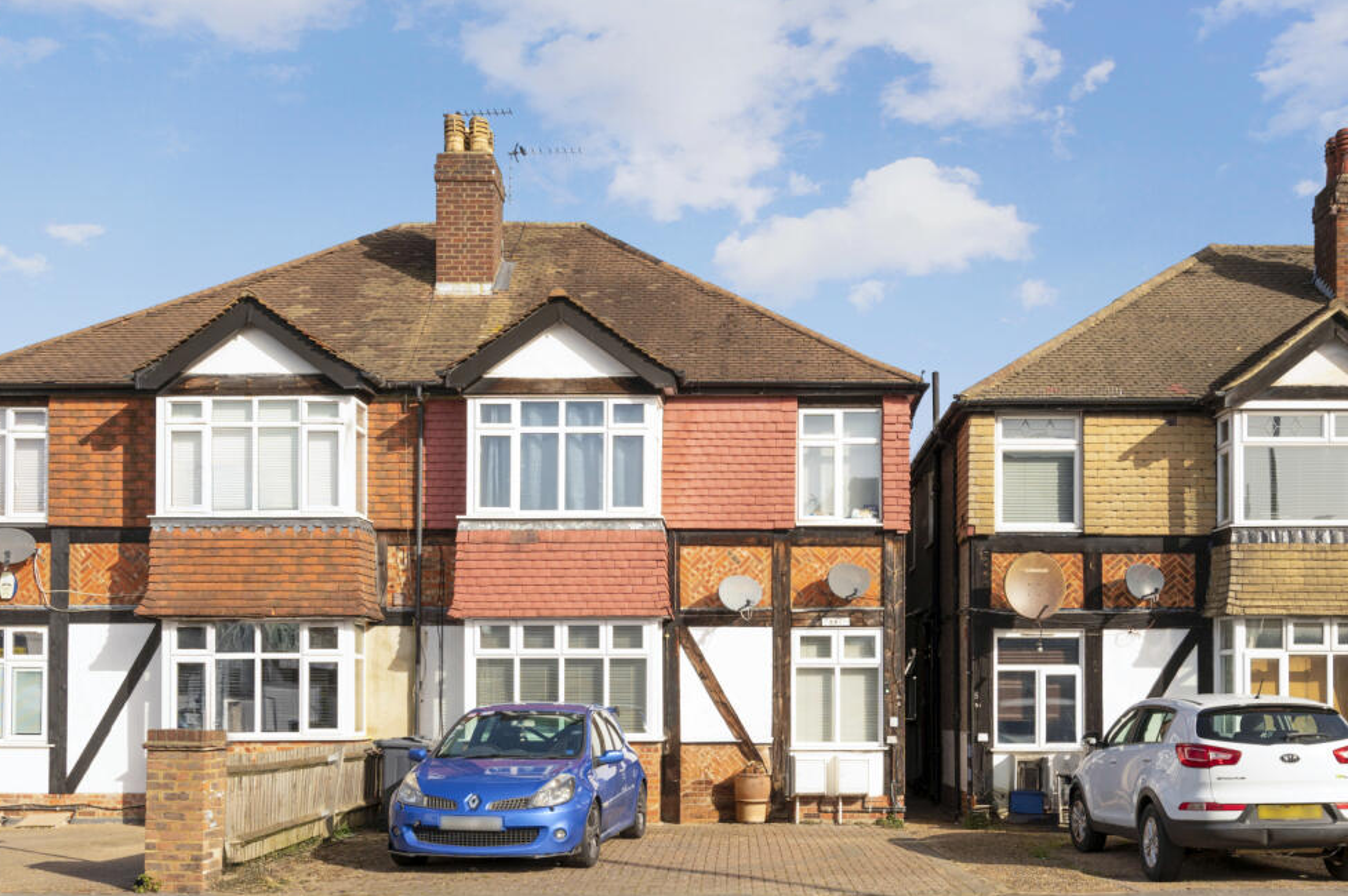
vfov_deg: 56.0
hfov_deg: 77.3
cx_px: 664
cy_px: 467
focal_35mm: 23
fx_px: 843
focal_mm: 21.5
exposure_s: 1/500
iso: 200
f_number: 8
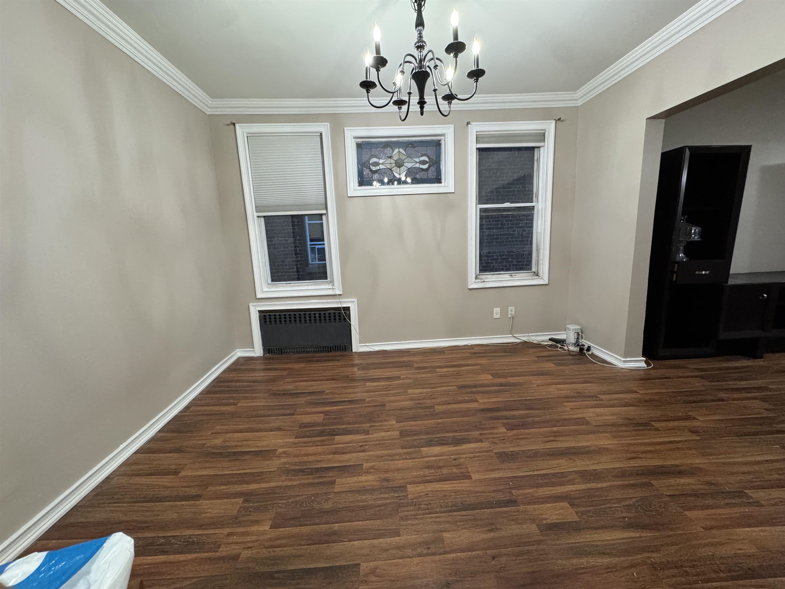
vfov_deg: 85.7
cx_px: 392
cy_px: 294
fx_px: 317
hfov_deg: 102.1
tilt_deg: -10.8
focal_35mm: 14
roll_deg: +2.4
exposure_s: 1/60
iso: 400
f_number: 2.2
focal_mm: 2.22
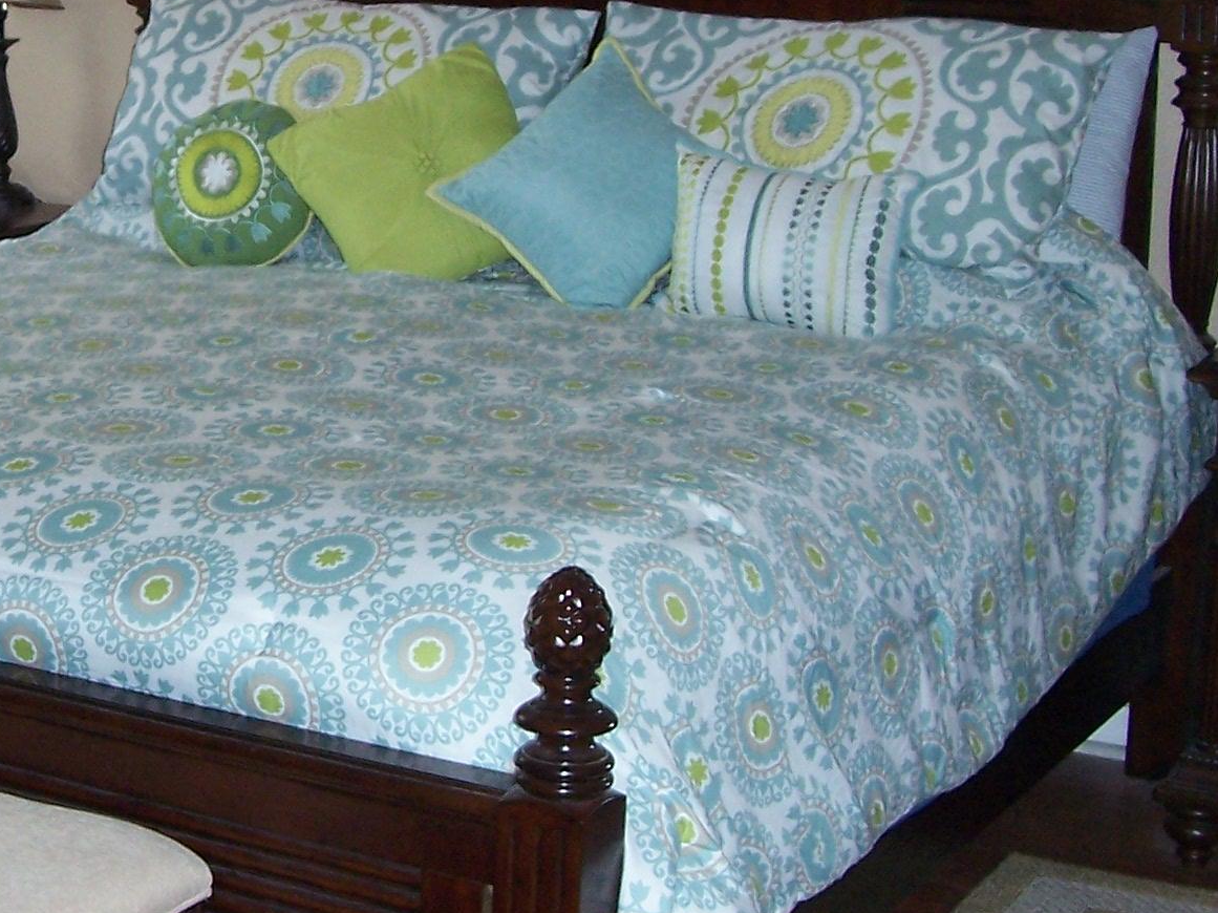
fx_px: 2638
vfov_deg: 19.6
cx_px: 95
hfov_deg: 25.1
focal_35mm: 75
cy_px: 353
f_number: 2.7
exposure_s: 1/60
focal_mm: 5.6
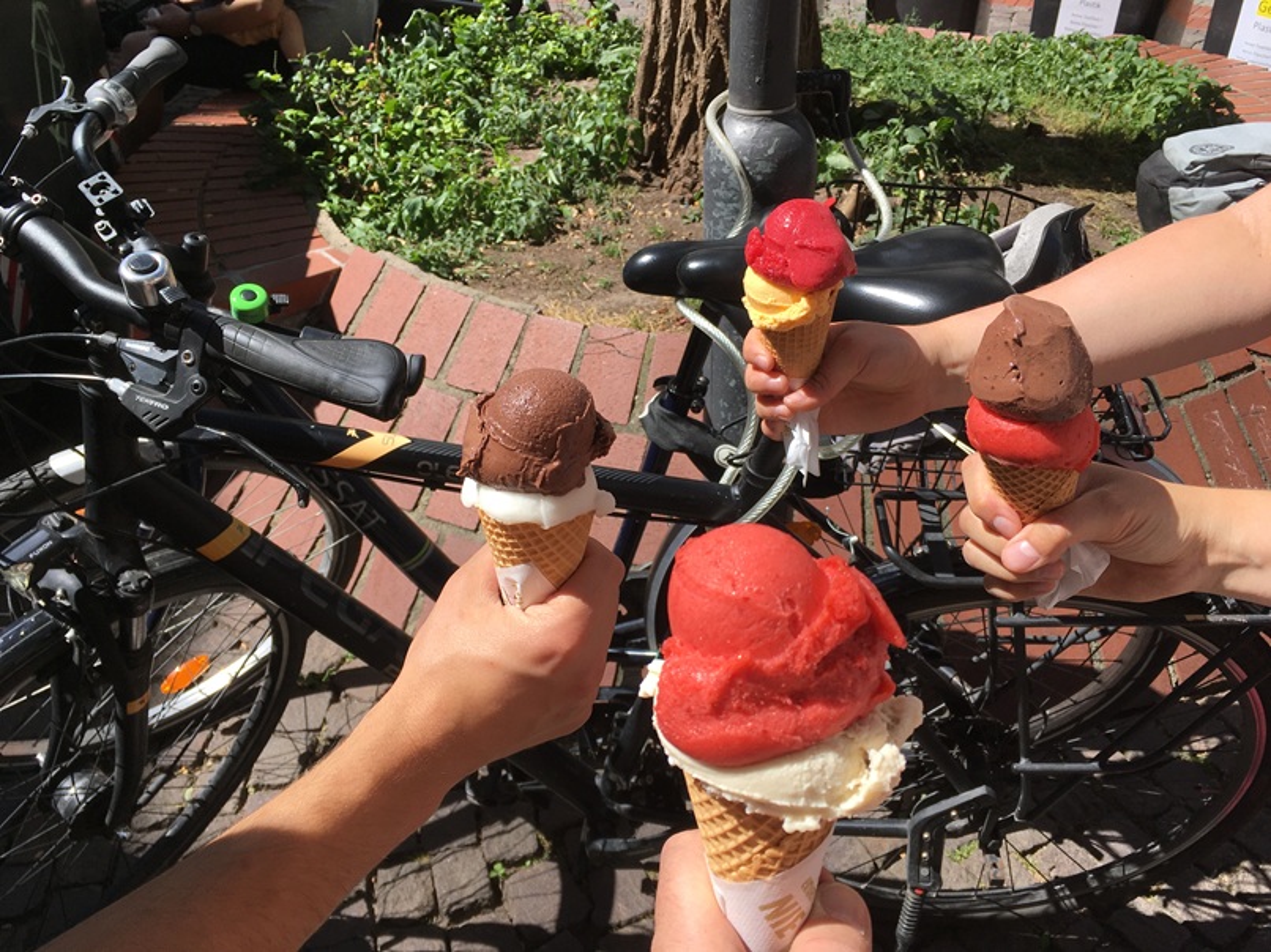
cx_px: 636
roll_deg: +0.9
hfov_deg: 61.7
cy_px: 476
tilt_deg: -33.6
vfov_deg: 48.2
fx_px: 1064
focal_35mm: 29
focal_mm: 4.15
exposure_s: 1/1350
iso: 25
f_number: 2.2
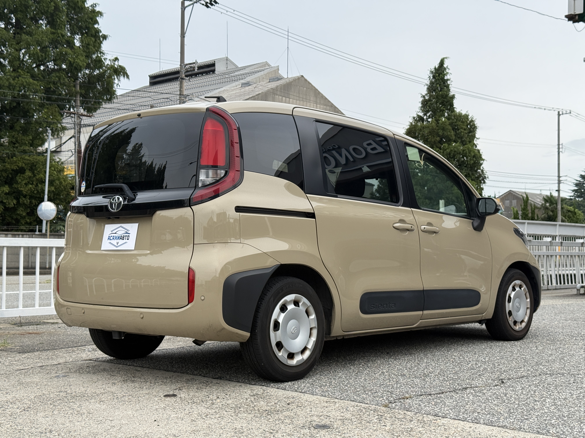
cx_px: 292
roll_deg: -0.7
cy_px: 219
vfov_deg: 30.3
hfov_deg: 39.7
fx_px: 811
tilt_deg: +2.4
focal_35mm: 48
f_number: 1.78
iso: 64
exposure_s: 1/2976
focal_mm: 6.76
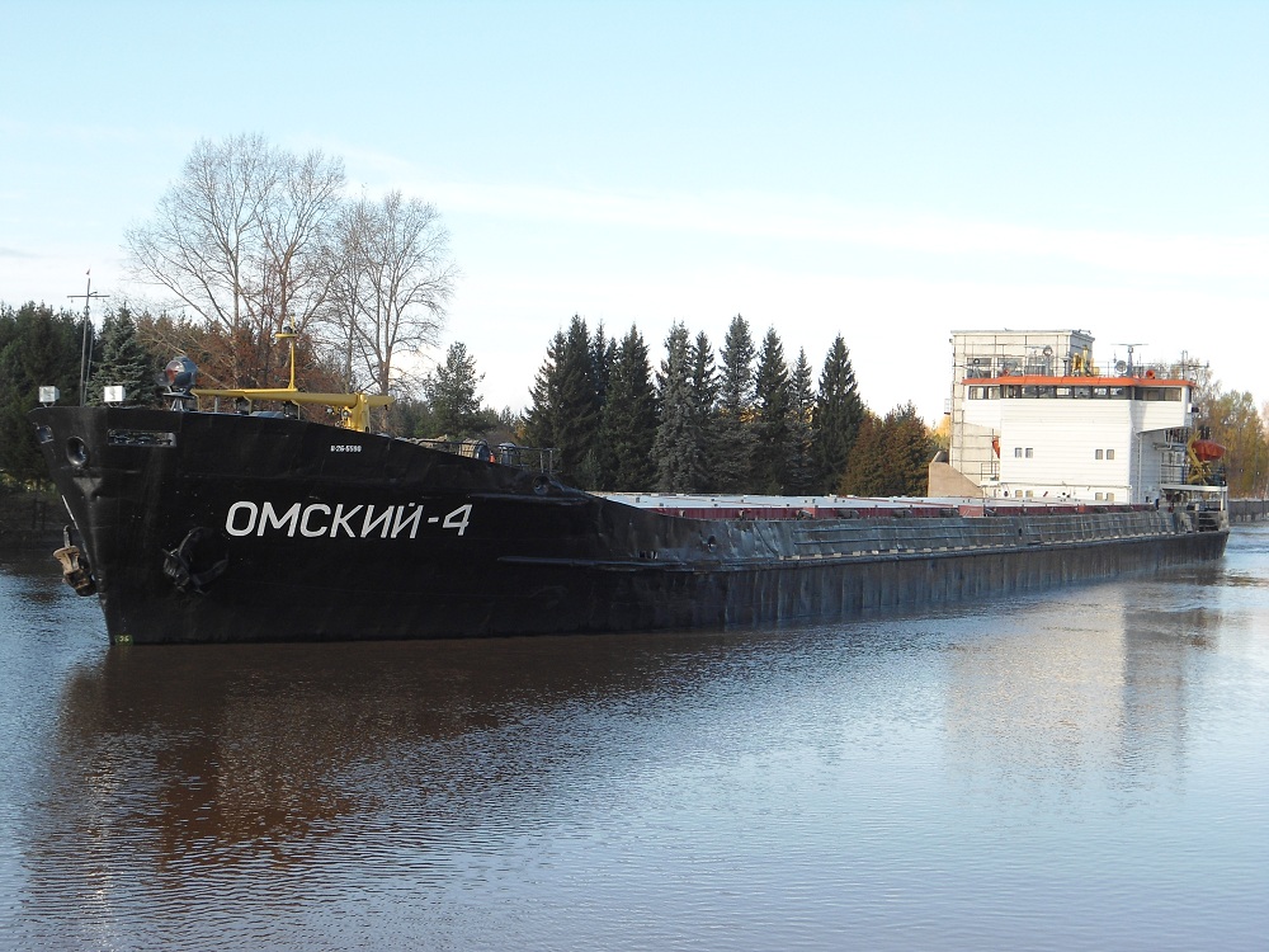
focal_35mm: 63
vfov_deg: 23.3
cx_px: 634
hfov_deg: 30.7
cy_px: 476
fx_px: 2310
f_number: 4.2
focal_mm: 11.2
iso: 80
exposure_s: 1/250
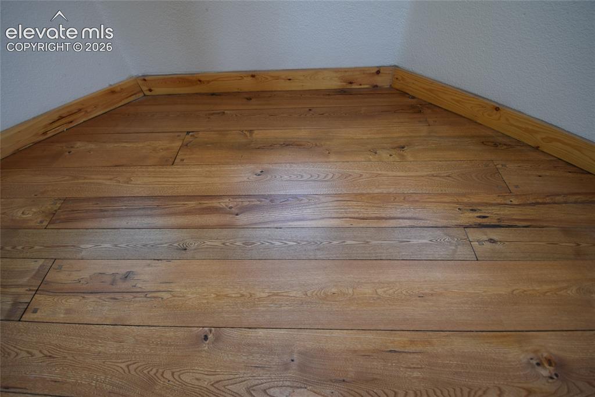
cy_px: 198
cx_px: 298
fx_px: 248
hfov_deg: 100.4
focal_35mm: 15
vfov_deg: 77.4
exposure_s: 1/80
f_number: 4.5
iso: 400
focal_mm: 10
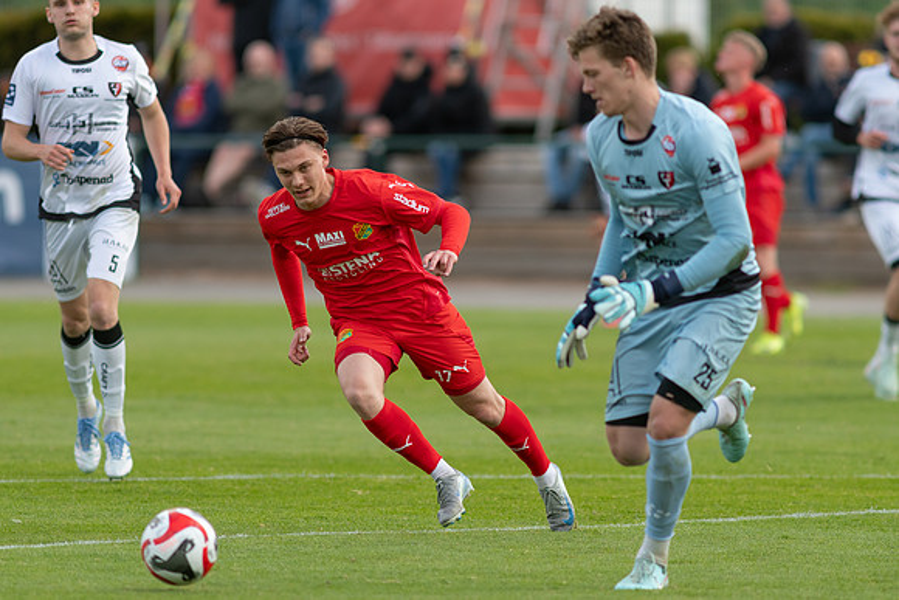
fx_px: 11240
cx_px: 450
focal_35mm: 450
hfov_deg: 4.6
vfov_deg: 3.1
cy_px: 300
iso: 360
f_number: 3.2
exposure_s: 1/1600
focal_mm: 300
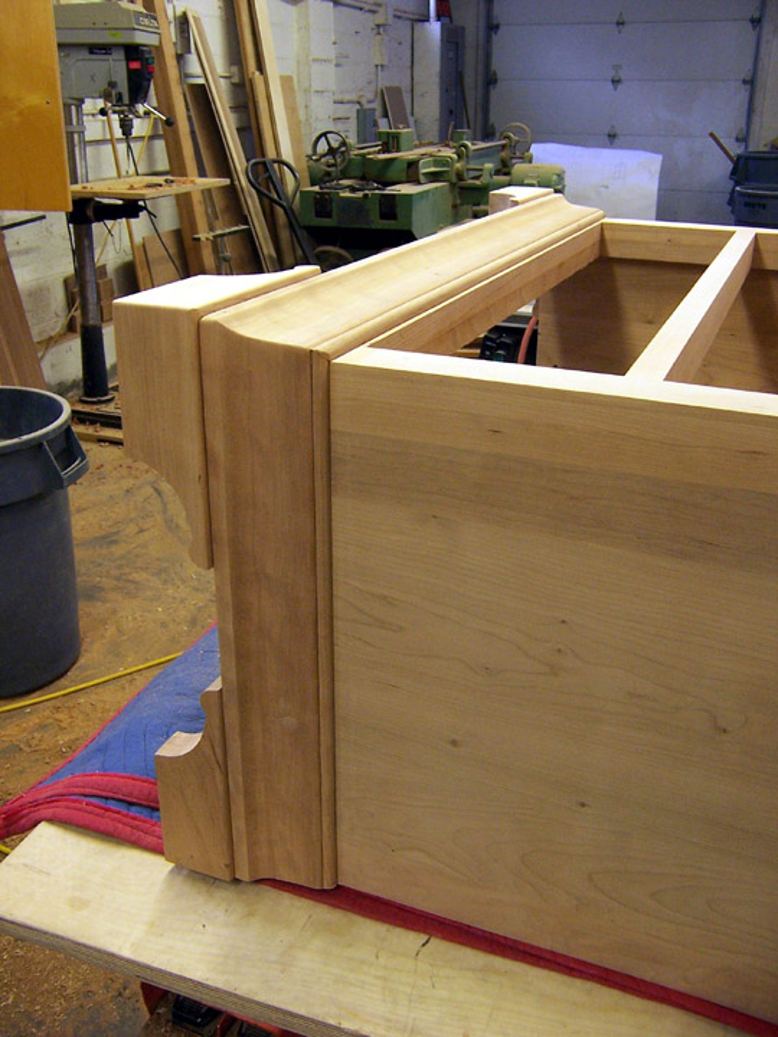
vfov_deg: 55.4
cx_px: 389
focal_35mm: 33
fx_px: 989
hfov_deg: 42.9
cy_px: 518
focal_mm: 5.5
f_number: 3.4
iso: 140
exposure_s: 1/15
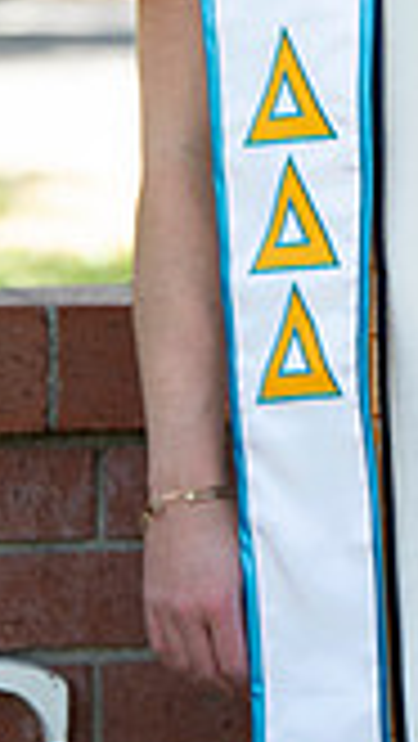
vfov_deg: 6.0
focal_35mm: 357
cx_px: 458
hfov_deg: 3.4
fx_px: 7024
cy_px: -49
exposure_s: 1/320
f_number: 5.6
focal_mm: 125
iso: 640
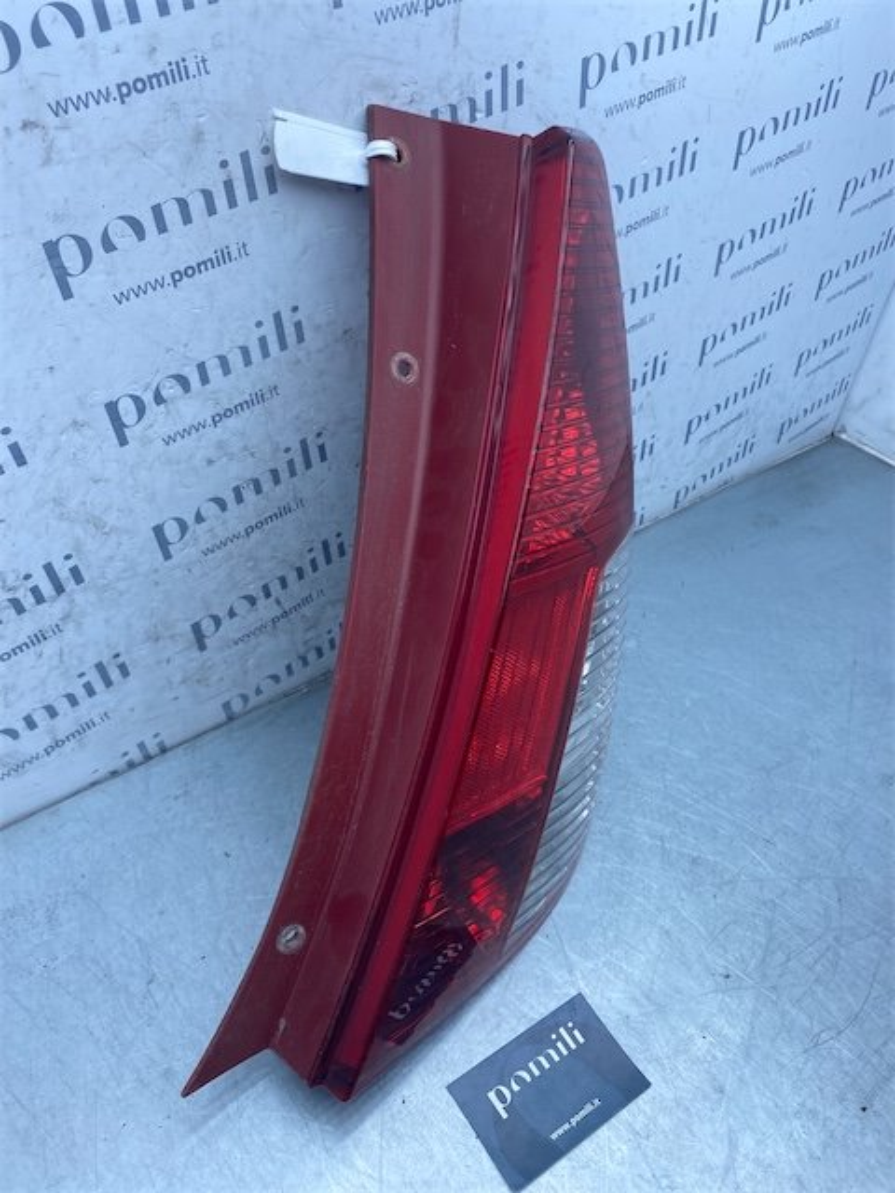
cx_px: 448
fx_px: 896
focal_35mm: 26
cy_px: 596
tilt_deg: -41.2
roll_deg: -8.3
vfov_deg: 67.3
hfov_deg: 53.1
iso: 32
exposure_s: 1/742
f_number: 1.8
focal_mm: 4.25
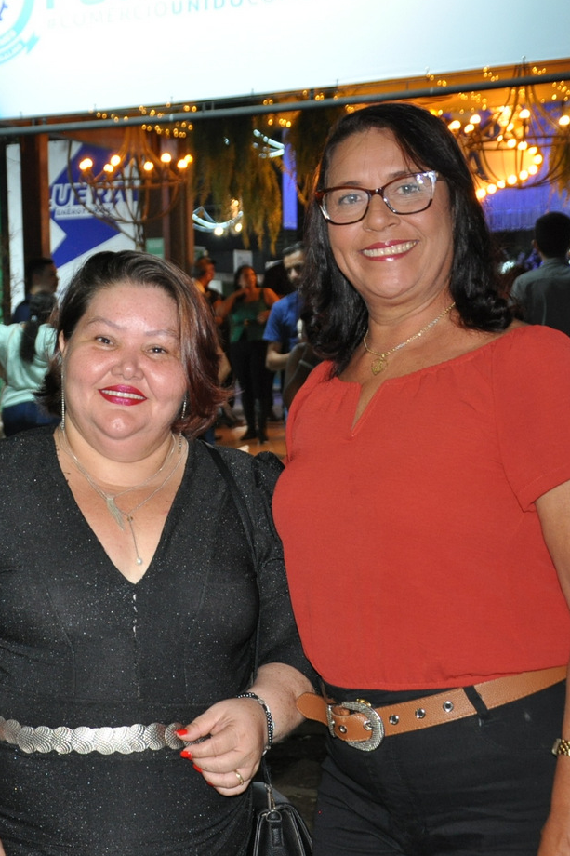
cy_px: 426
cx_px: 24
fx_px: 1734
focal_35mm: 73
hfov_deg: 18.3
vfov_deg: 27.7
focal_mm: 32
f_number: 4.2
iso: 800
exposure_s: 1/60
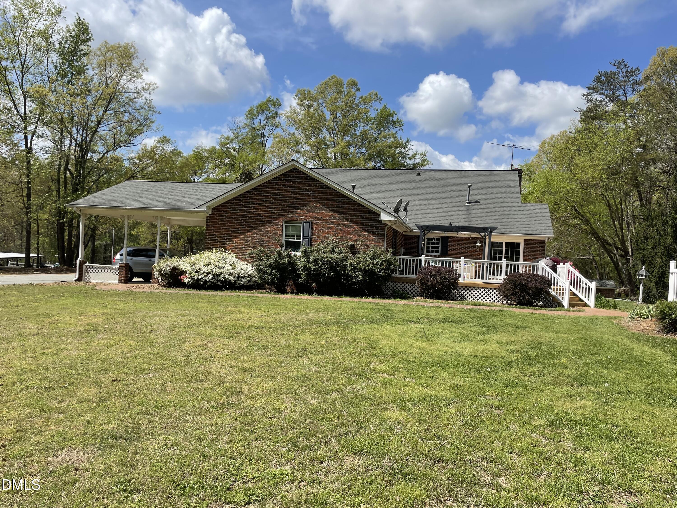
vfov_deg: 53.1
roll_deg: -3.0
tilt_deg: +0.0
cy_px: 254
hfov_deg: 67.3
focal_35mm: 26
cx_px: 338
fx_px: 508
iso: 32
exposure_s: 1/3509
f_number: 1.6
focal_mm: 4.2
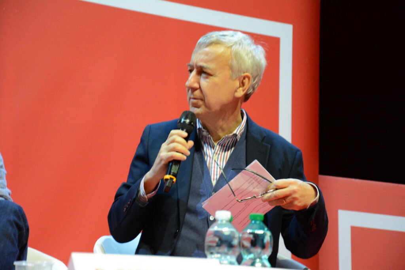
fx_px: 1434
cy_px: 135
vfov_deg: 10.8
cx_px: 202
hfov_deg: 16.1
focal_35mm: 128
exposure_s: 1/125
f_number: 5.6
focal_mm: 85
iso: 3600
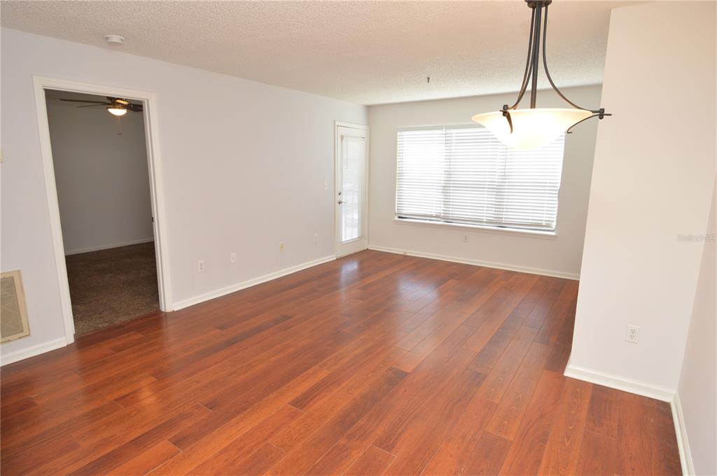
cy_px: 238
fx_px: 358
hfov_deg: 90.1
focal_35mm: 18
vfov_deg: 67.2
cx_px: 358
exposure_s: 1/80
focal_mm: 12
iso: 400
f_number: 4.5
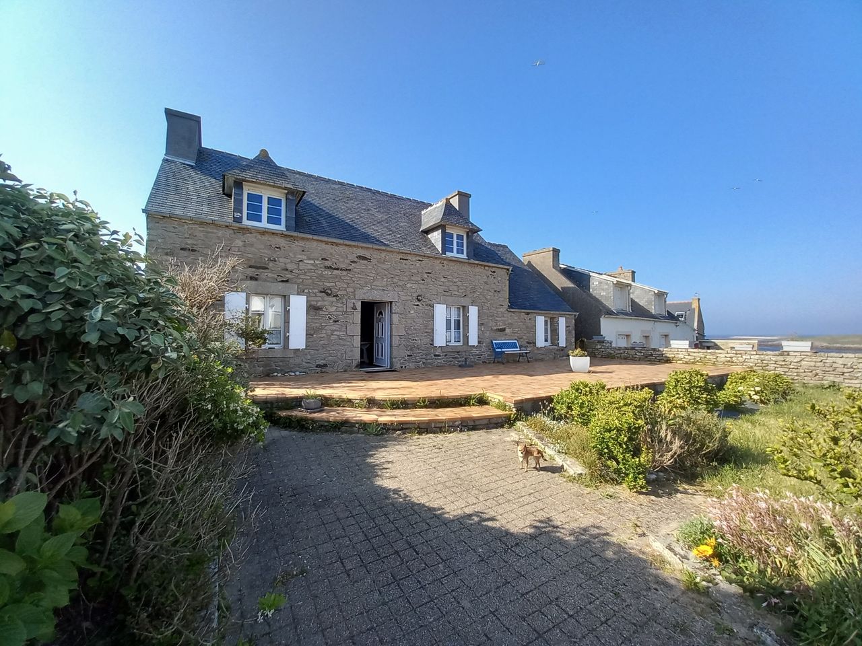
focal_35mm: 13
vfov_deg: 89.9
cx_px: 431
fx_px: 324
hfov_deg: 106.2
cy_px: 323
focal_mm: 1.13
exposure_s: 1/546
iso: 50
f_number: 2.2
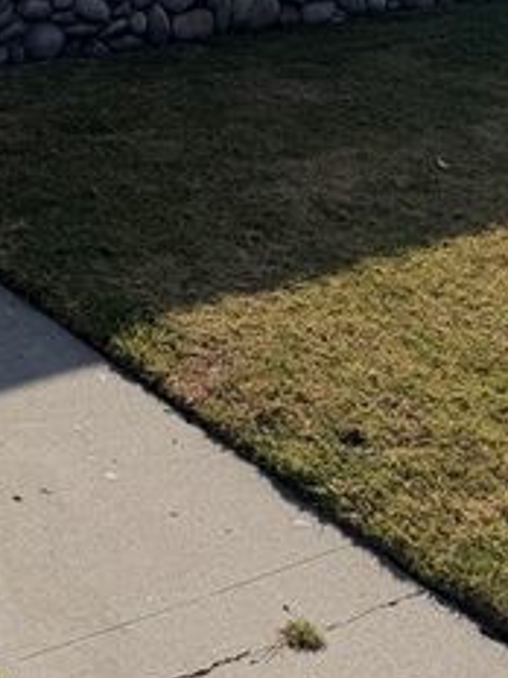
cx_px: -181
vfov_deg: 24.2
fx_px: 1350
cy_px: -229
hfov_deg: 19.4
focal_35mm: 69
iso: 80
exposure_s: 1/17544
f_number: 1.78
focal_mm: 6.76
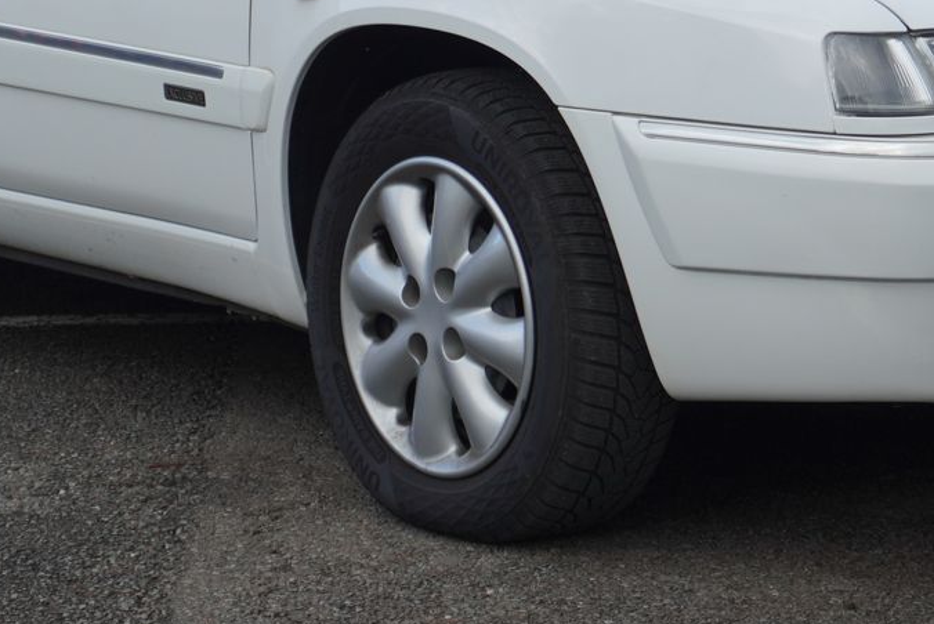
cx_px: 547
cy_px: -204
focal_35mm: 137
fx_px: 3570
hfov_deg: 14.9
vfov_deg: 9.8
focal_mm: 31
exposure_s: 1/80
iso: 100
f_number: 5.6
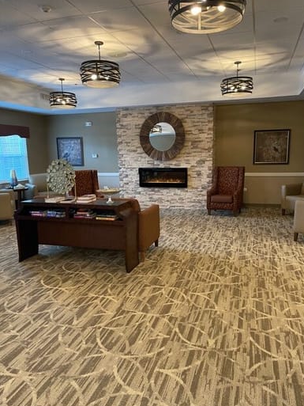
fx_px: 316
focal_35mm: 27
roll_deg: +2.8
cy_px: 204
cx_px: 157
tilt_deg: -7.0
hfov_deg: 51.4
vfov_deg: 65.3
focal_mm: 5.1
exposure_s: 1/60
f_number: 1.6
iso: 400
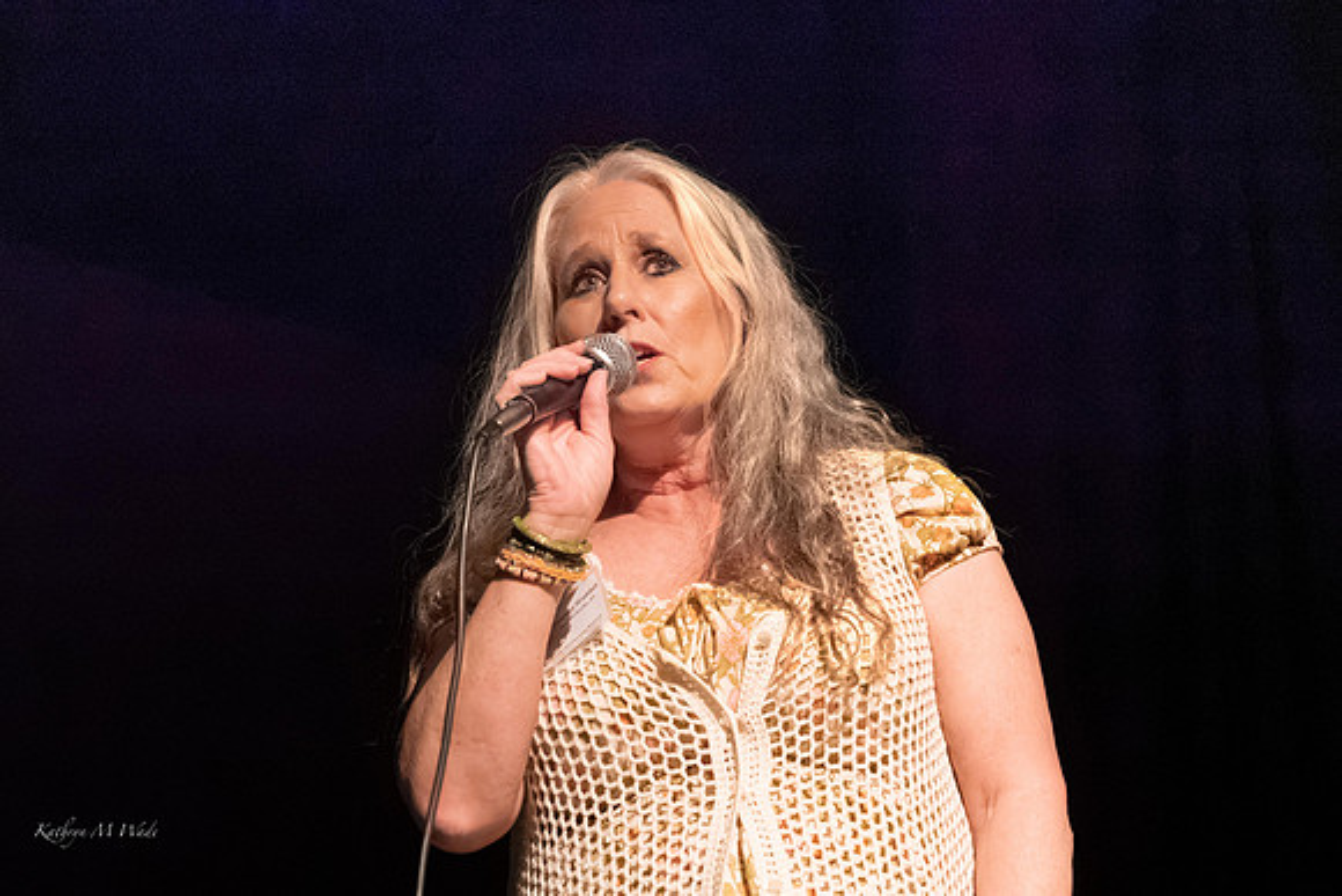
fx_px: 4772
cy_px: 448
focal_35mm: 128
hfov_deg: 16.0
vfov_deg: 10.7
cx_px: 671
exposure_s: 1/125
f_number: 6.3
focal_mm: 128
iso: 8000
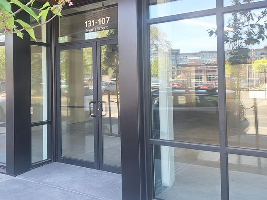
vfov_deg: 38.4
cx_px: 81
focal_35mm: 37
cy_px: 77
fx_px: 285
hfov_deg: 49.0
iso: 40
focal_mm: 5.54
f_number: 1.8
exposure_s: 1/121
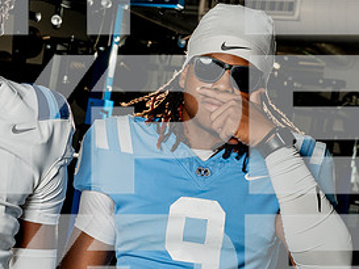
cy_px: 125
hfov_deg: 19.8
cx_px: 66
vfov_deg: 15.1
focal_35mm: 98
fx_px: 1017
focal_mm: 48
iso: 640
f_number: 7.1
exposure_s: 1/200
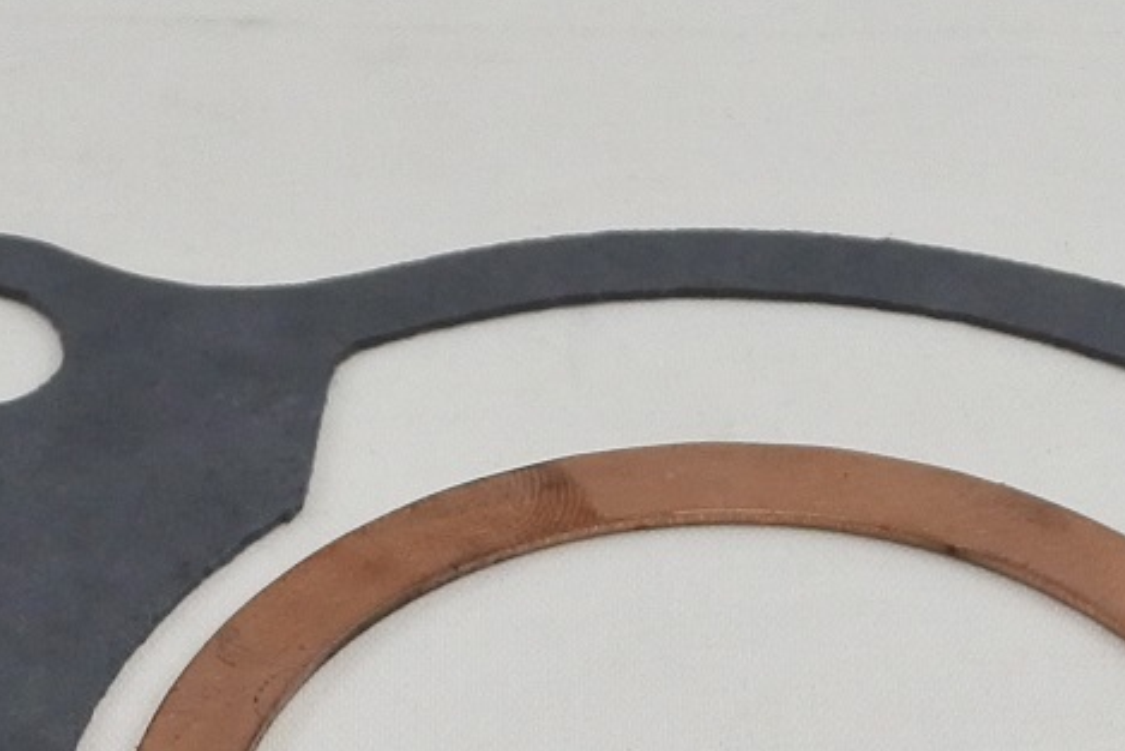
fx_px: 4345
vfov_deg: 9.7
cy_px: 899
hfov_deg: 14.6
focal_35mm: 139
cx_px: 131
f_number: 4
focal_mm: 14.3
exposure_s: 1/200
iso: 400
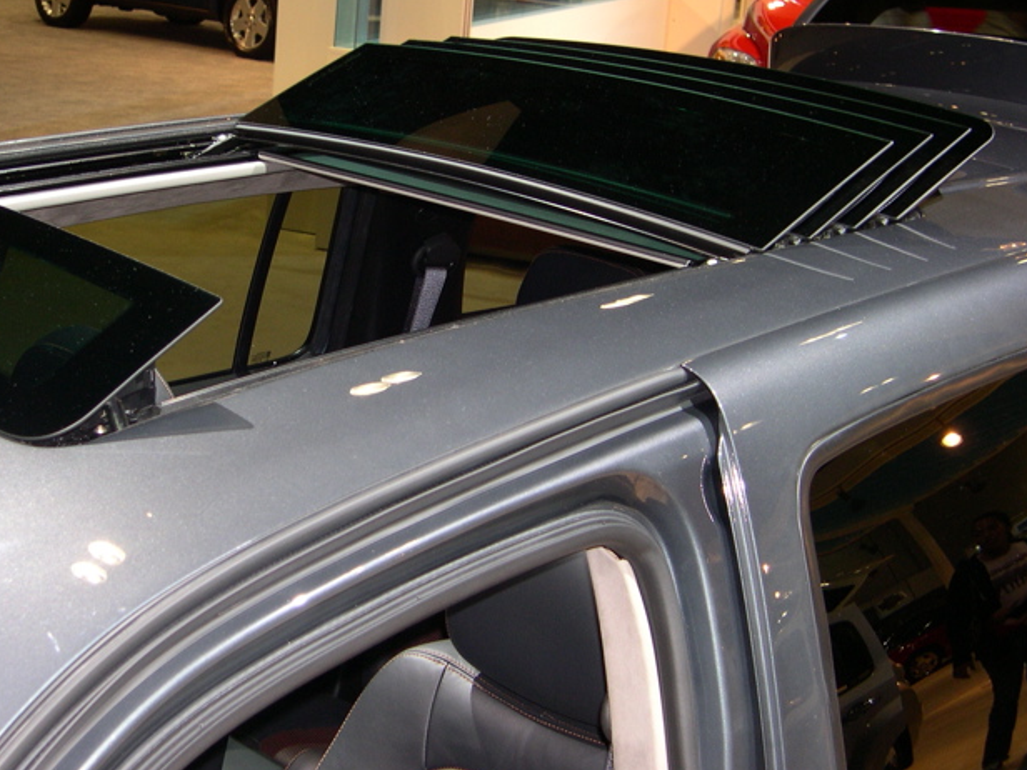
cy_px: 320
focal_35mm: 61
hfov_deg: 31.5
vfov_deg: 24.0
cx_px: 378
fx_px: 1810
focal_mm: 10.1
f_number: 3.1
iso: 119
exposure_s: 1/30
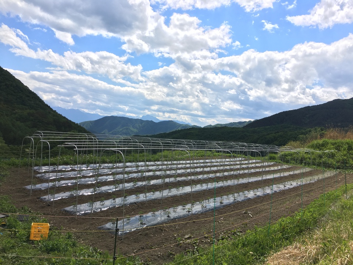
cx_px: 176
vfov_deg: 48.2
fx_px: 296
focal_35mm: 29
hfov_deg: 61.7
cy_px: 132
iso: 25
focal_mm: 4.15
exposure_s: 1/1374
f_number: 2.2
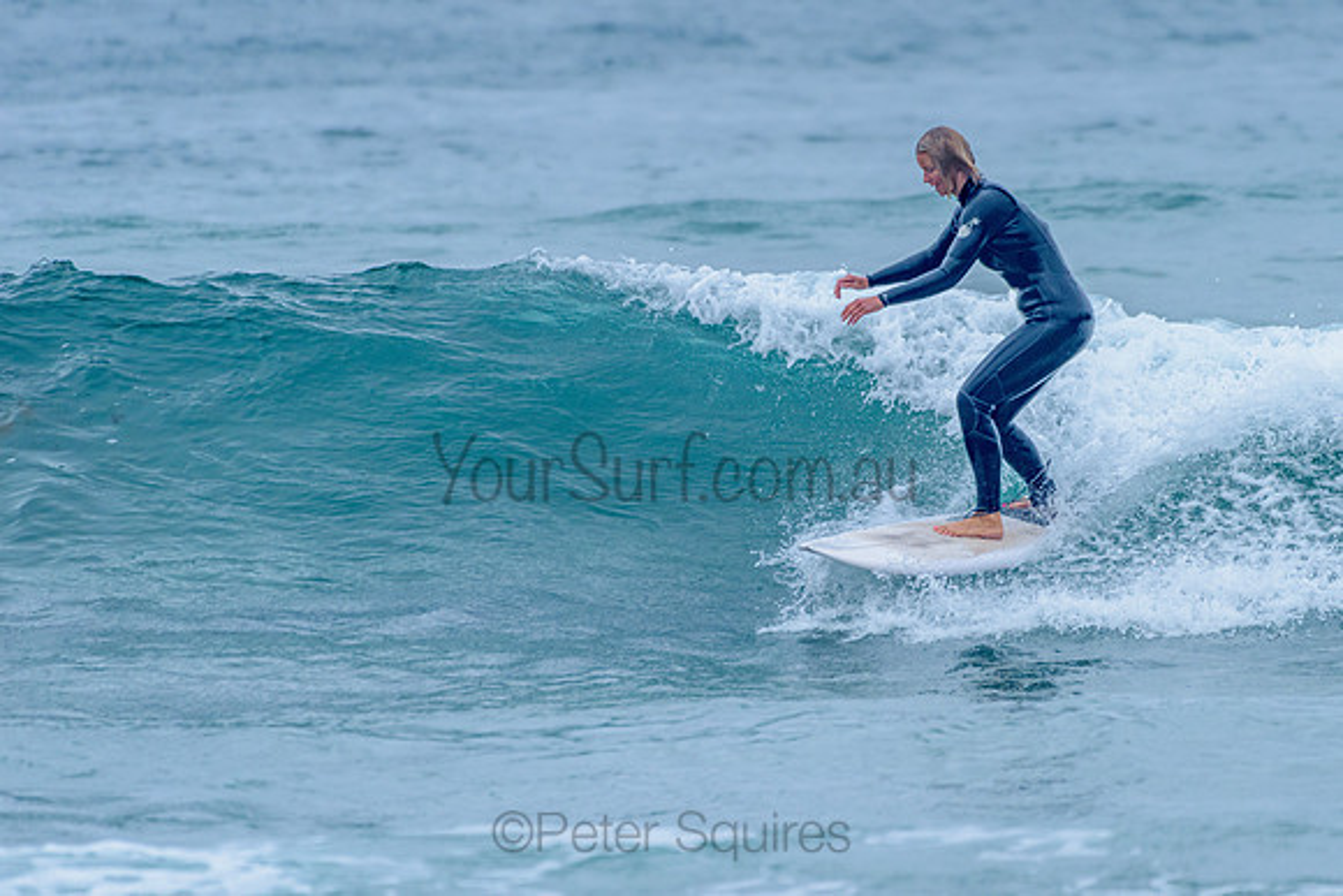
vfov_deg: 2.2
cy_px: 354
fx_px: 23423
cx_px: 817
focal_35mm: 628
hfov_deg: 3.3
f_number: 5.6
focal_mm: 500
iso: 800
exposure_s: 1/2000
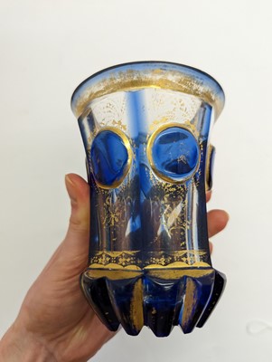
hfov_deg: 56.9
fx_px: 251
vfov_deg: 71.5
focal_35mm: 24
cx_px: 136
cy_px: 181
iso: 553
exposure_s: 1/508
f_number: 1.85
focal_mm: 6.81
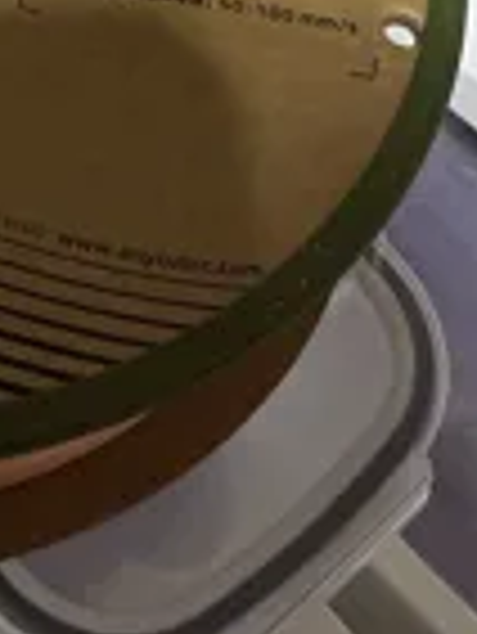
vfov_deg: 25.2
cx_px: -122
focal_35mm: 71
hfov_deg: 19.3
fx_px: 1303
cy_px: -81
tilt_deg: -49.0
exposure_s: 1/60
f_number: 2.2
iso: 320
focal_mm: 2.22
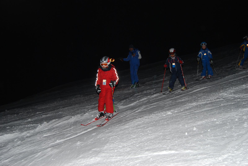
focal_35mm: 42
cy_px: 83
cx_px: 124
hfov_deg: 46.3
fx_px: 290
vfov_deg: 32.0
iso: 400
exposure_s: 1/60
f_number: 4.2
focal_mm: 28
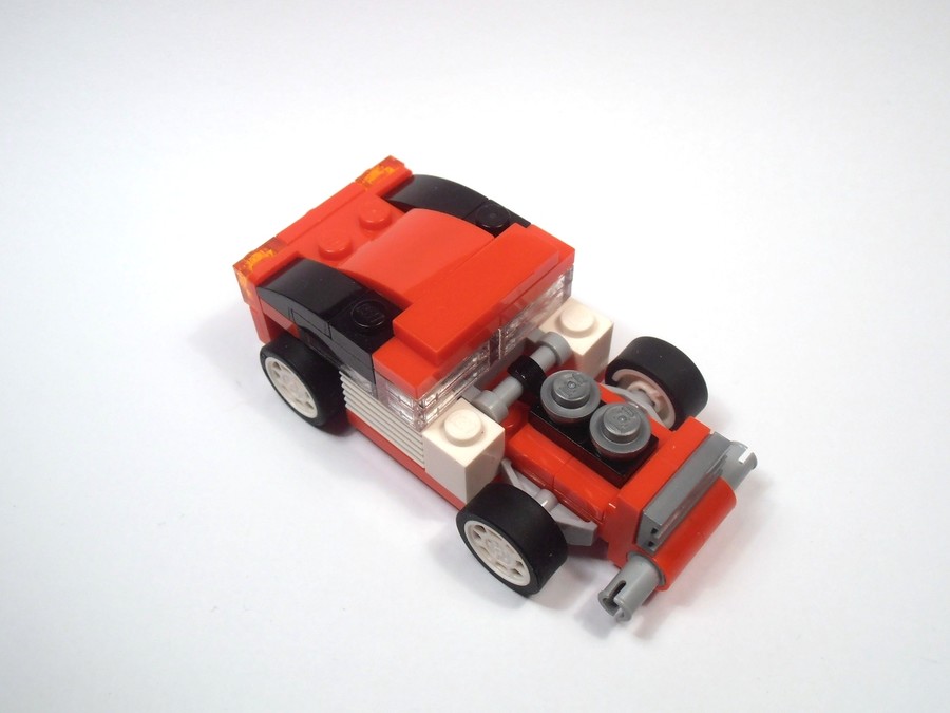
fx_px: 1015
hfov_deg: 50.1
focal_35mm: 37
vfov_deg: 38.7
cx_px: 475
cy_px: 356
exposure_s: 1/80
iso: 80
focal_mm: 6.61
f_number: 3.9
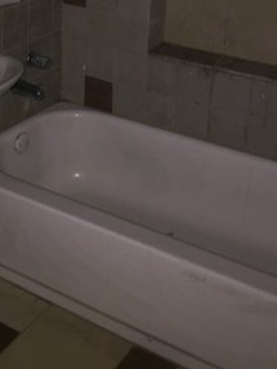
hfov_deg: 25.0
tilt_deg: -15.4
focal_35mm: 58
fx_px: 619
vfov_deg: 31.4
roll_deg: -1.3
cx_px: 77
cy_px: 26
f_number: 2.2
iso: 64
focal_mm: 4.15
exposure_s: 1/16
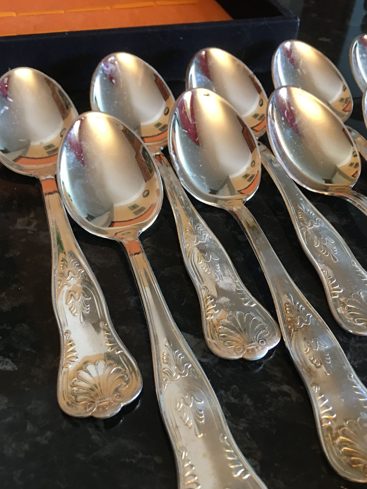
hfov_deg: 42.9
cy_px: 278
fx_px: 467
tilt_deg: -47.5
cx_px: 187
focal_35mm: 33
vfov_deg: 55.2
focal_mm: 4.15
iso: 100
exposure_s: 1/10
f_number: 2.2
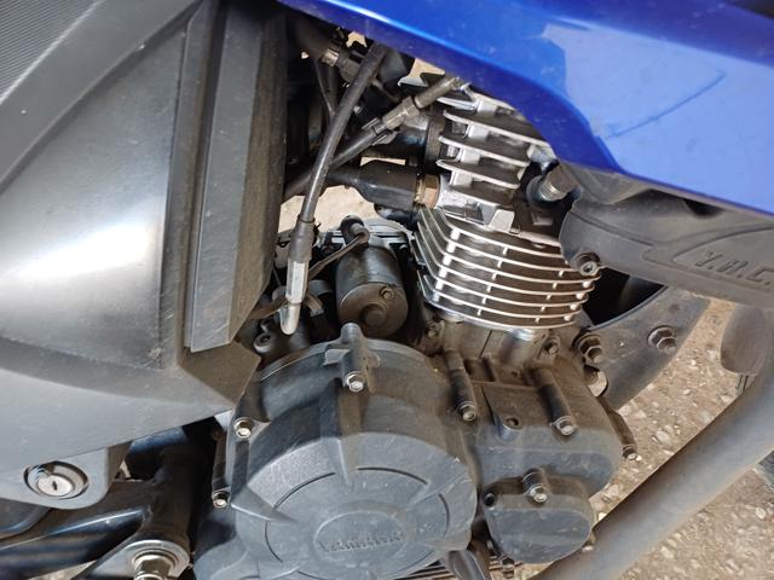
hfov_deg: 69.4
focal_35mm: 25
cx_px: 387
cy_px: 290
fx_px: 559
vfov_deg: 54.9
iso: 400
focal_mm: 4.65
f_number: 1.8
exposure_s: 1/50
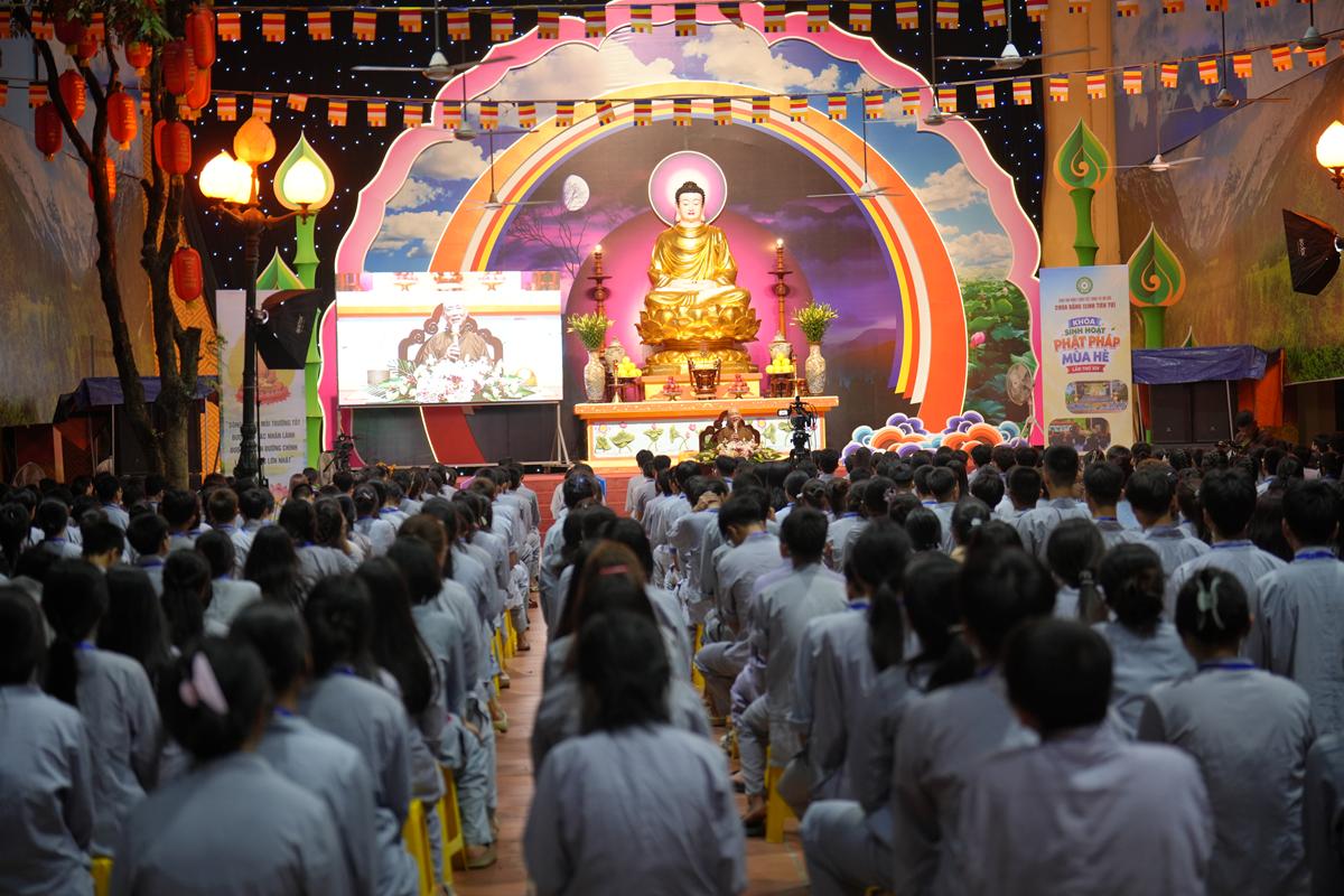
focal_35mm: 70
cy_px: 448
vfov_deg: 19.5
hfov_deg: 28.8
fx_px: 2613
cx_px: 672
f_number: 2.8
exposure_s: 1/160
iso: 1000
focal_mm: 70
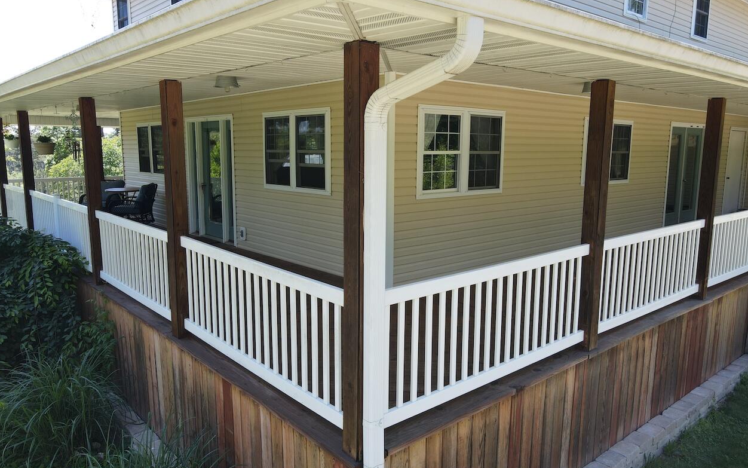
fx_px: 530
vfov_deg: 47.6
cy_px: 237
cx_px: 378
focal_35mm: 26
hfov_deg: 70.4
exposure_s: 1/100
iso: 100
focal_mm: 4.5
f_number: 2.8
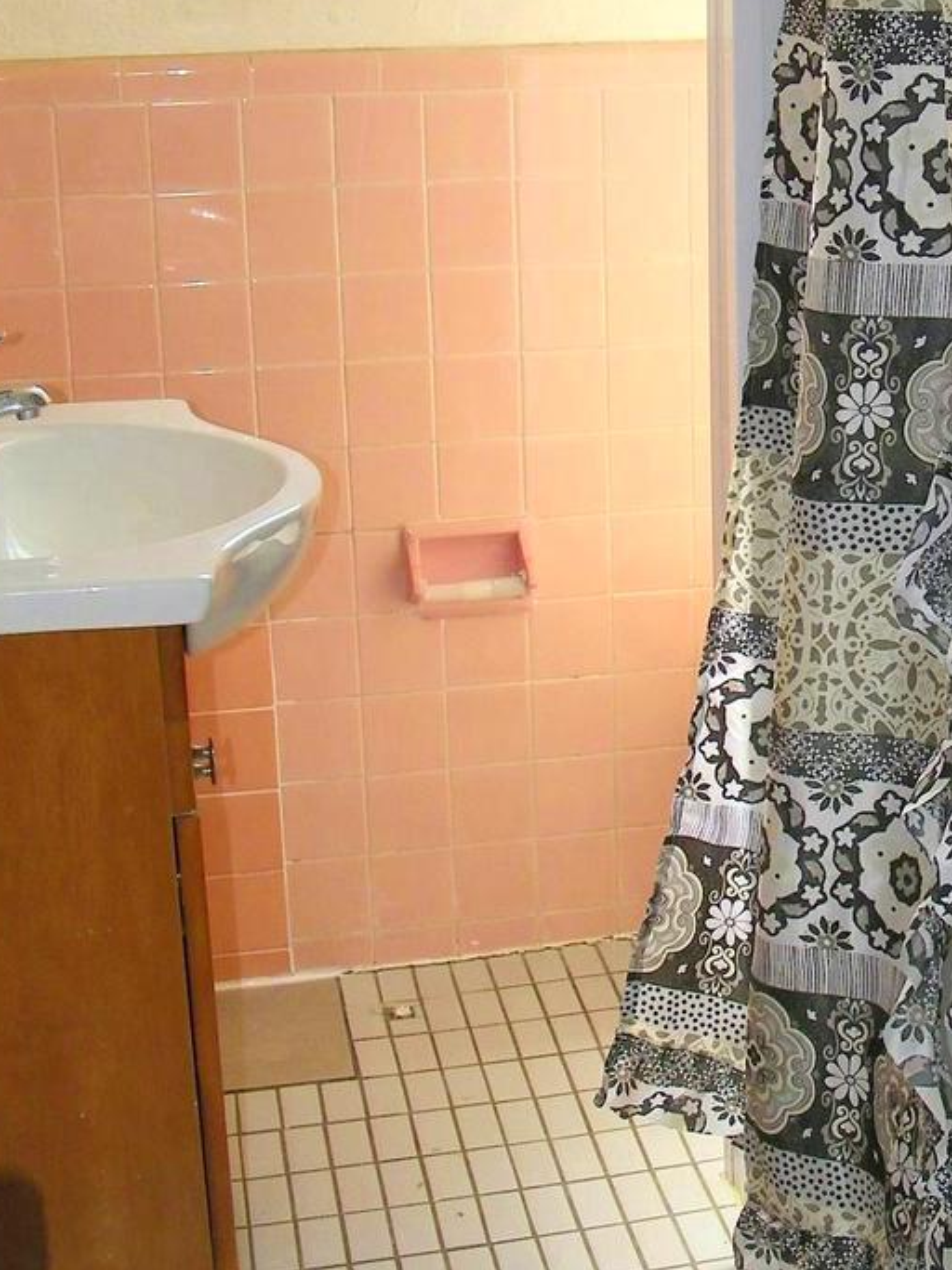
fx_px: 2311
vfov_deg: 30.4
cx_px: 896
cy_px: 381
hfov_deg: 22.6
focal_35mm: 63
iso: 80
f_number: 3.5
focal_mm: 5
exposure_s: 1/125
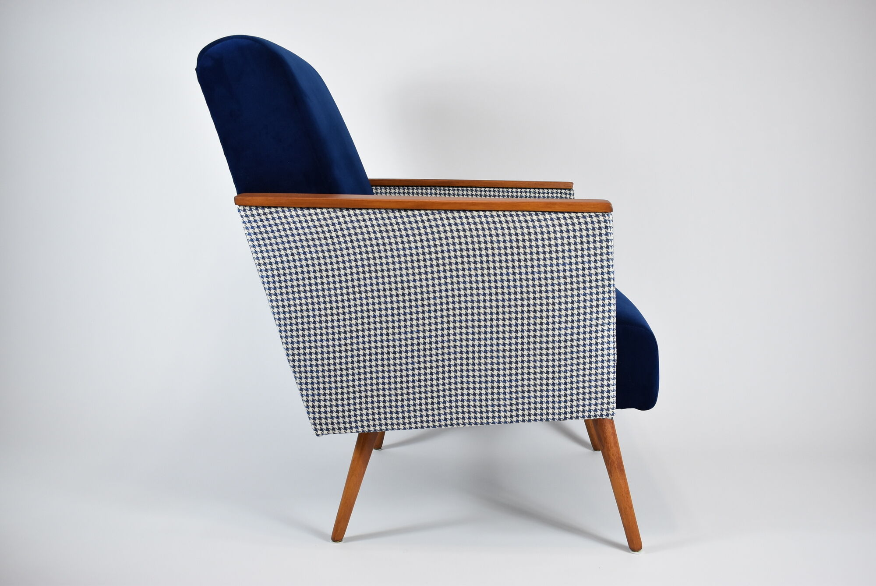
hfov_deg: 51.2
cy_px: 293
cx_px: 438
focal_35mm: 38
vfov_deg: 35.6
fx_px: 913
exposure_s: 1/125
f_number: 5
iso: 800
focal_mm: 25
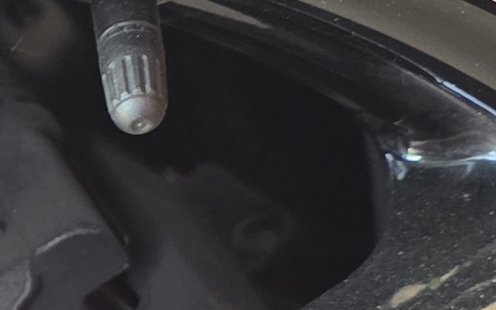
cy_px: 418
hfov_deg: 11.3
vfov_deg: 7.5
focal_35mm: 173
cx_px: -398
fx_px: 2338
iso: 500
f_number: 1.7
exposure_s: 1/120
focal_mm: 6.3
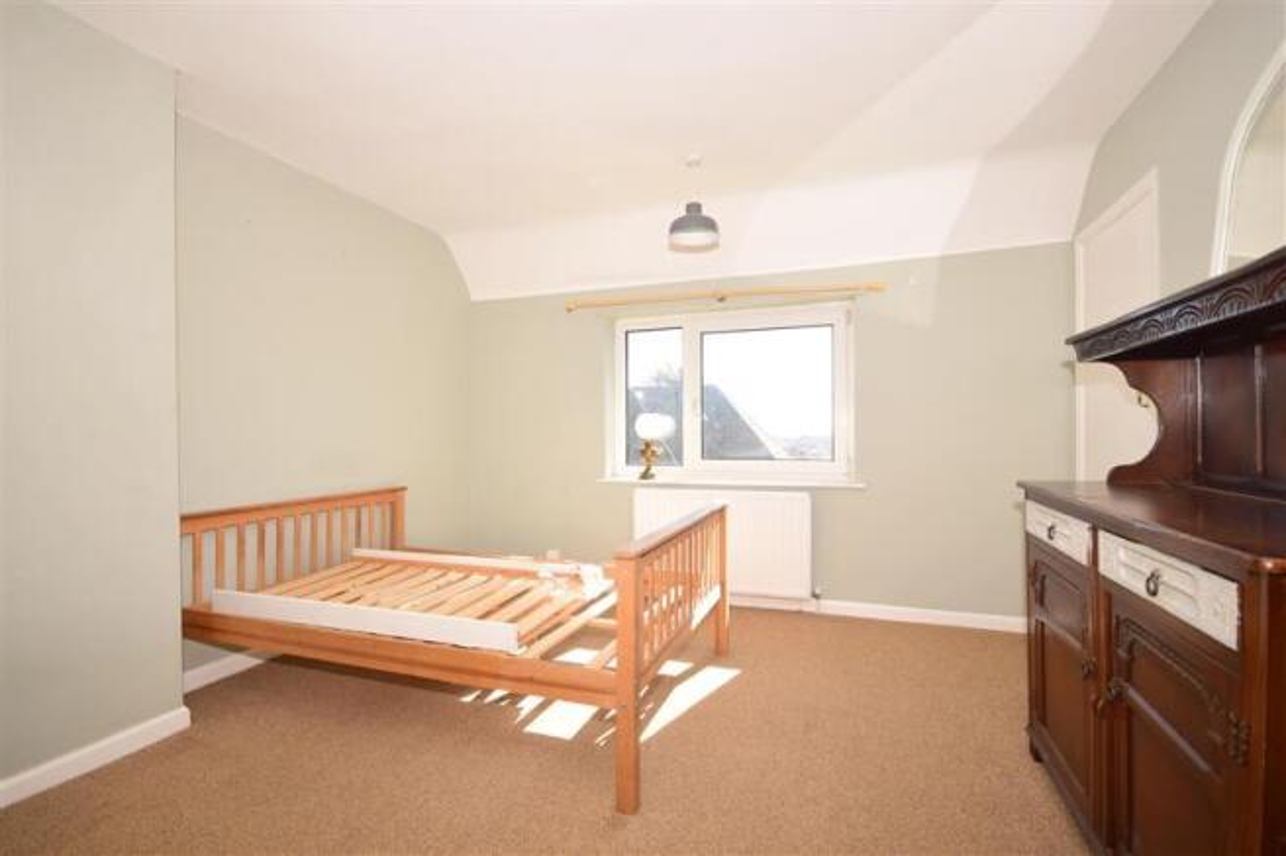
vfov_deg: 77.3
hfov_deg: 100.4
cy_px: 428
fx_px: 536
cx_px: 643
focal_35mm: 15
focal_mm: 10
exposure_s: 1/125
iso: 200
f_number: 5.6
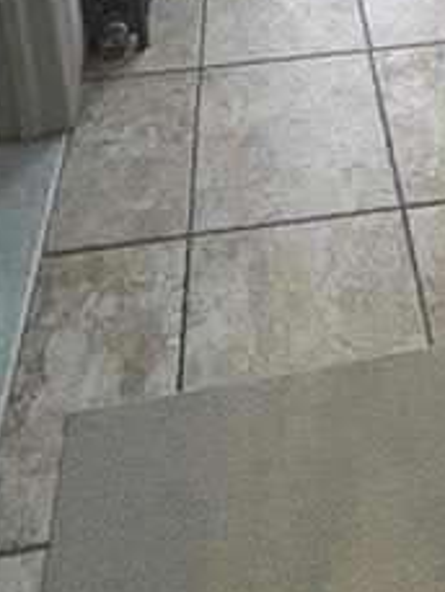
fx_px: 805
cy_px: -328
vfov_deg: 26.6
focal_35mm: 47
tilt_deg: -17.1
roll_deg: +0.4
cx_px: 352
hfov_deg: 30.2
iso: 400
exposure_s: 1/60
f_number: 2.2
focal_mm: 2.22
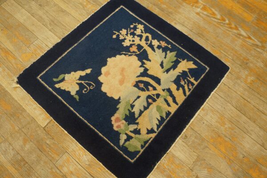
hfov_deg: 67.4
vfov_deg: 47.9
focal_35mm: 27
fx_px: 200
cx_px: 134
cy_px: 89
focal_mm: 18
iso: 1000
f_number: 4
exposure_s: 1/60
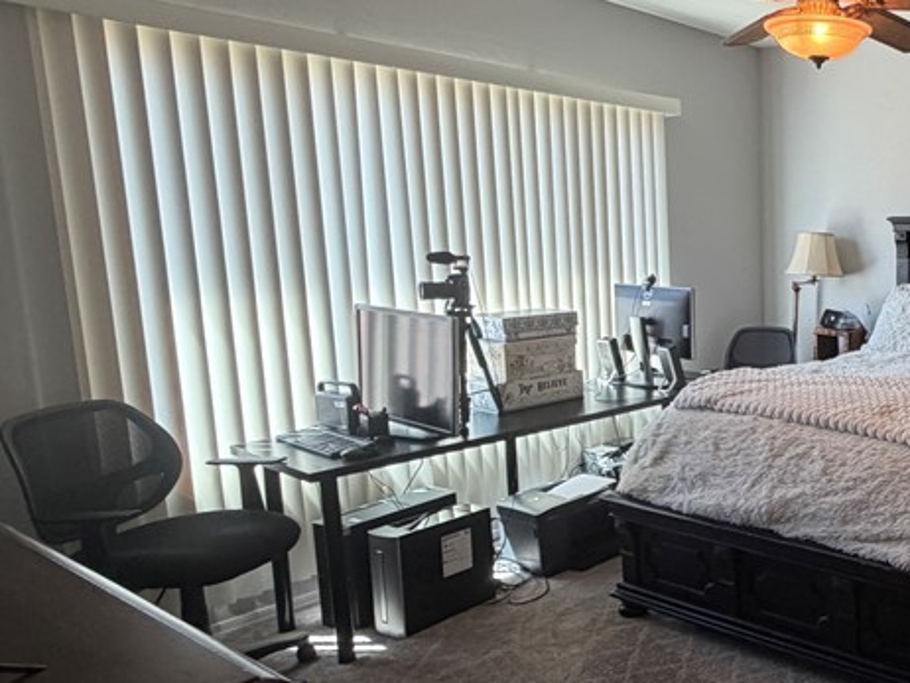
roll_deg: -0.8
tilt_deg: -5.7
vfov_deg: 45.5
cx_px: 945
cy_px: 346
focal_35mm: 31
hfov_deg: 46.7
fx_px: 815
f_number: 2.2
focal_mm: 2.22
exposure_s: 1/120
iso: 250
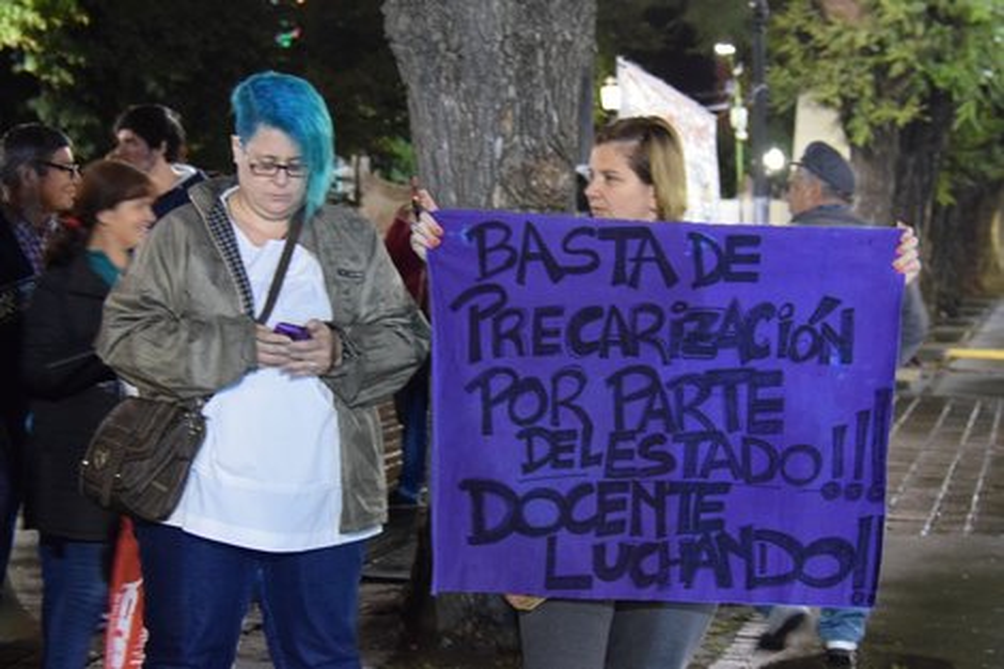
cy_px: 334
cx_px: 502
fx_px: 2342
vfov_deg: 16.2
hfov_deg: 24.2
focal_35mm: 84
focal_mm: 56
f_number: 5.3
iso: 3200
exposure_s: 1/13
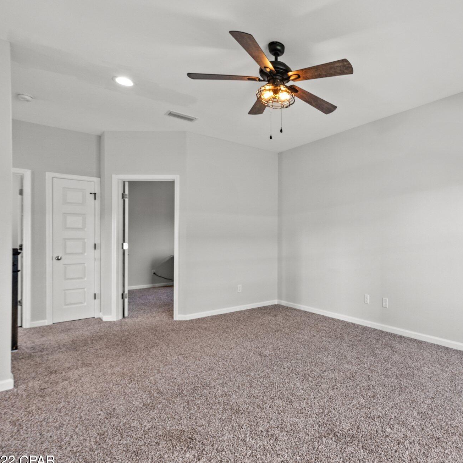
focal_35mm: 20
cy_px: 241
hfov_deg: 70.7
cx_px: 337
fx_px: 303
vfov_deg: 74.8
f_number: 9
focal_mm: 15
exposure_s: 1/13
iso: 500
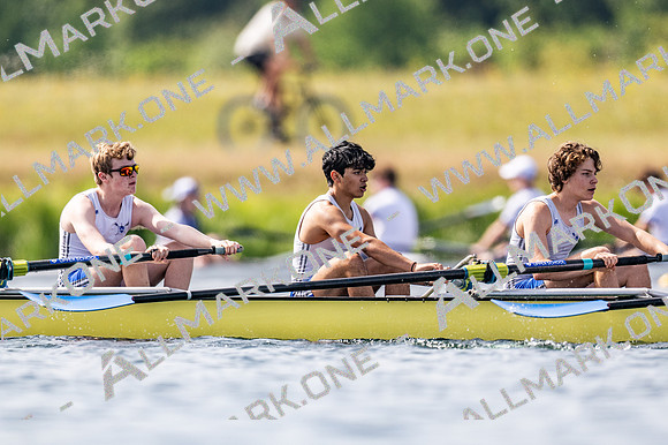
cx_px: 334
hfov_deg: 2.3
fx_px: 16690
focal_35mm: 900
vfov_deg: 1.5
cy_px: 222
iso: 180
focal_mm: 600
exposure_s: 1/2500
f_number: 4
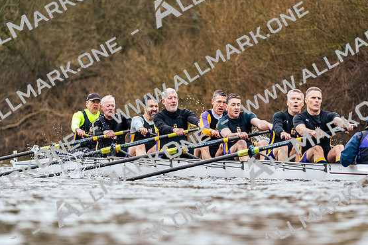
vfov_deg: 2.9
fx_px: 4906
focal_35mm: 480
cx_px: 191
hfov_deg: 4.3
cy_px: 125
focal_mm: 459
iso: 2000
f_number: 6.3
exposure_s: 1/2000
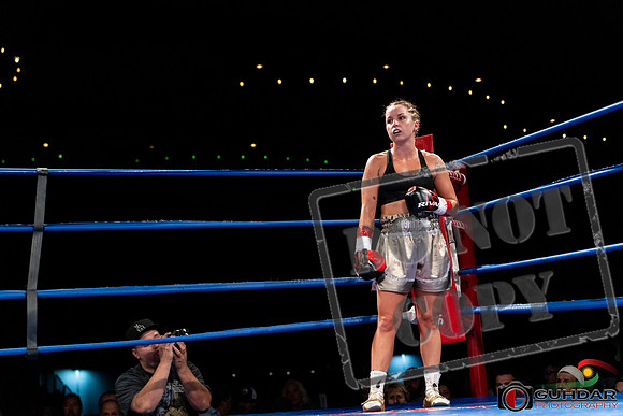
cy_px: 208
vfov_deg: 19.5
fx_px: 1212
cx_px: 312
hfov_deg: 28.8
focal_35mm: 70
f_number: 4
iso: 3200
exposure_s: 1/800
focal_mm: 70
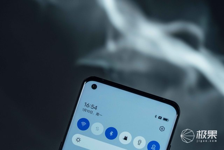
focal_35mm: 90
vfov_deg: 15.2
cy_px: 75
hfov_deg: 22.6
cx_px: 112
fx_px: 560
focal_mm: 90
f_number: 10
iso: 2000
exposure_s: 1/125
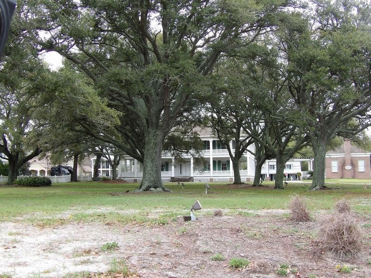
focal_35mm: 46
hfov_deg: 41.2
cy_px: 139
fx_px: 493
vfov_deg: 31.5
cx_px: 186
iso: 100
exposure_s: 1/117
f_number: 3.8
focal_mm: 8.2
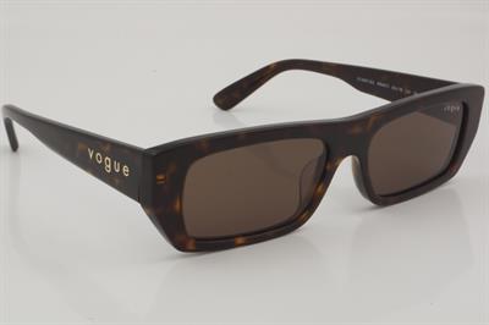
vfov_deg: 16.5
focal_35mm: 82
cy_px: 162
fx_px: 1120
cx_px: 244
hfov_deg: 24.6
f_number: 32
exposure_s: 1/3
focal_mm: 55
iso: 100
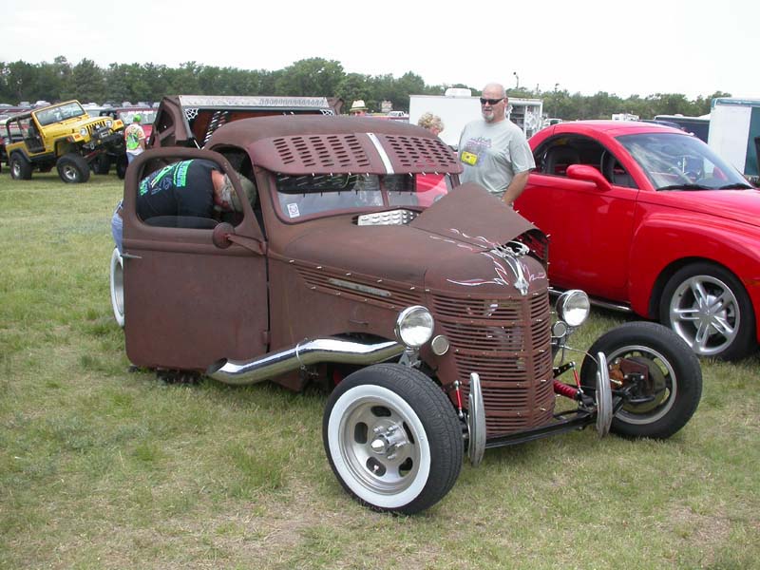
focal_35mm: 38
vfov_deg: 37.7
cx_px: 380
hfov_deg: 49.0
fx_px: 834
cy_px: 285
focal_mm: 7.85
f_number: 6
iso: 100
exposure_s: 1/190
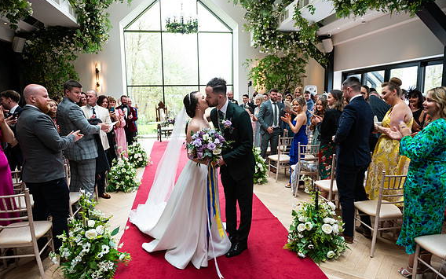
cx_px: 222
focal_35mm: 25
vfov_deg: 49.2
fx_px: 304
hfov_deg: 72.5
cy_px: 150
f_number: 3.5
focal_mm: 24
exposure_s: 1/200
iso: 500
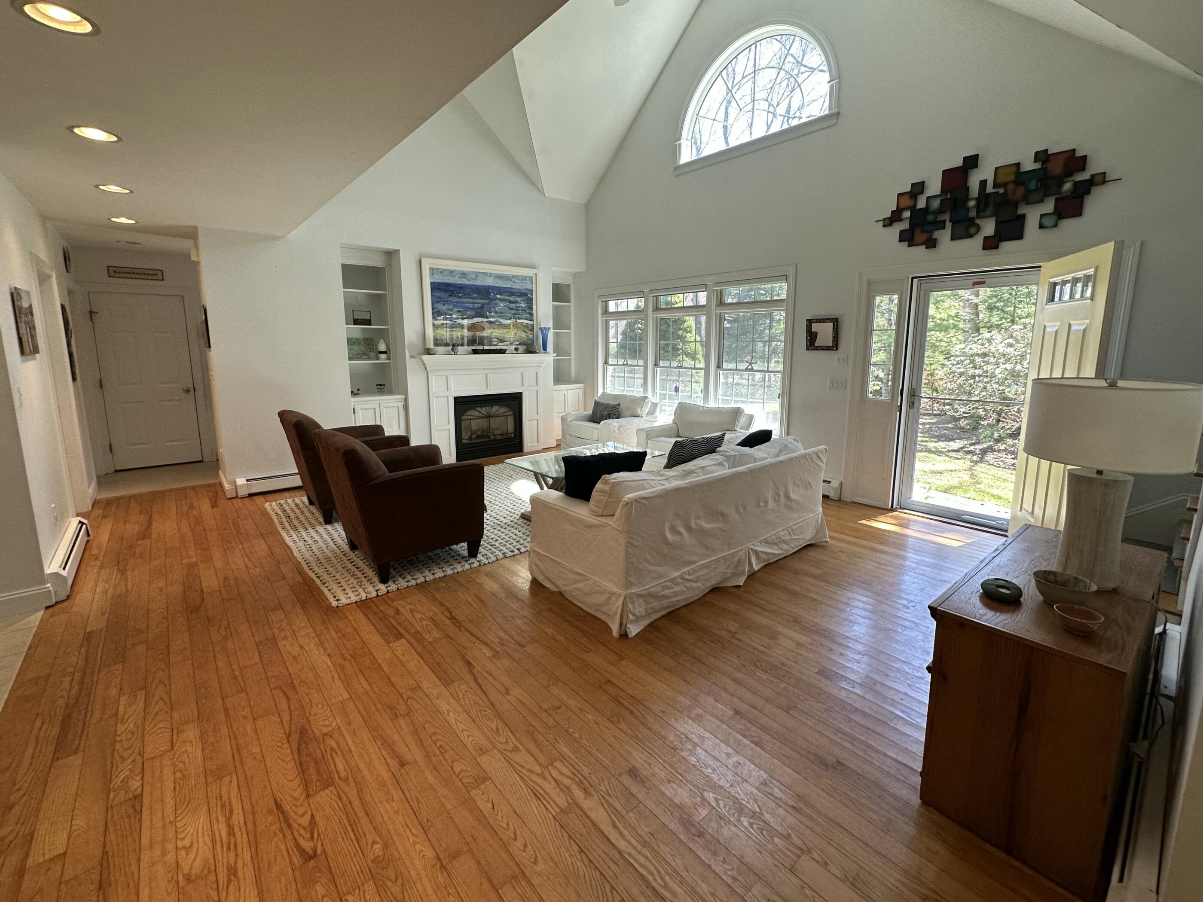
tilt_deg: -8.9
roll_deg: +0.3
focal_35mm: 15
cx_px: 603
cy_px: 424
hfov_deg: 98.2
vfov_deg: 81.7
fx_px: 521
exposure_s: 1/120
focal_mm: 2.22
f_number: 2.2
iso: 125
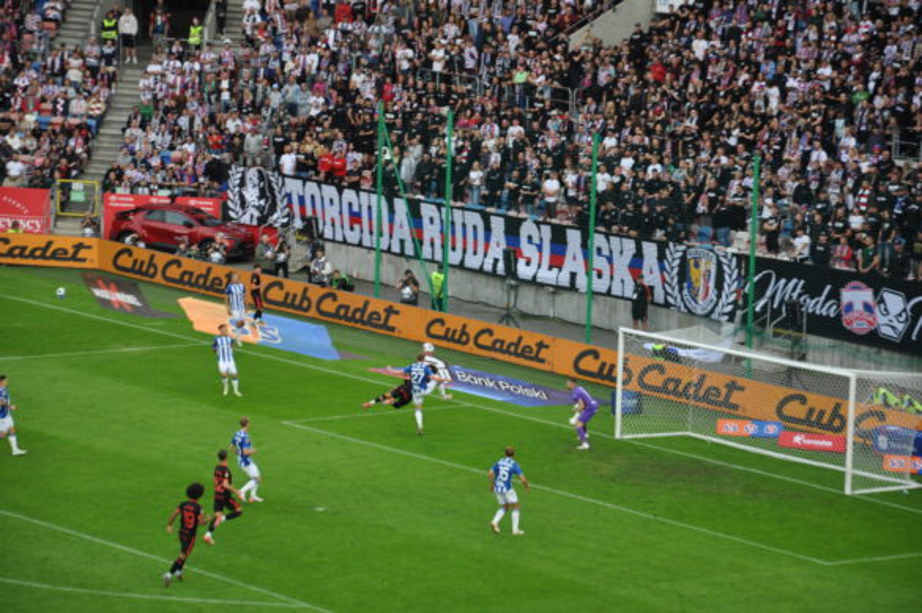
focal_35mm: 158
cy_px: 306
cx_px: 461
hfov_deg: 13.1
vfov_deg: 8.7
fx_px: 4030
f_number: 5.6
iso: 250
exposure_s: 1/125
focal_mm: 105
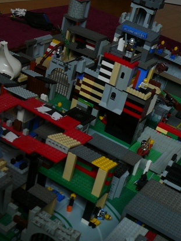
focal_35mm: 54
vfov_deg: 34.7
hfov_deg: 27.0
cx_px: 79
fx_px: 377
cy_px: 184
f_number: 2.8
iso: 100
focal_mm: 5.2
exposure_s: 1/160
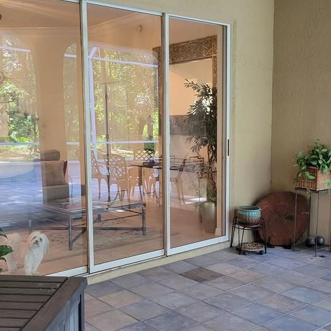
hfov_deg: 38.3
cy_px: 180
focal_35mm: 44
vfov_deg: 38.3
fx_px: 476
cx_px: 169
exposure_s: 1/40
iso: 250
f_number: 1.8
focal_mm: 5.4
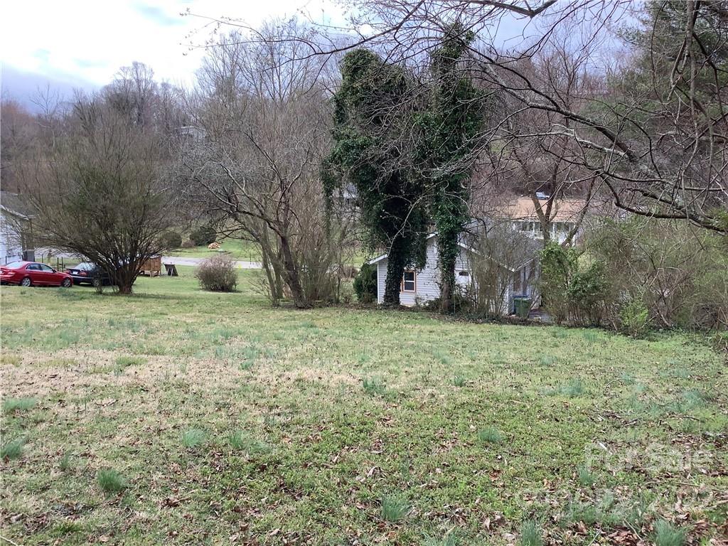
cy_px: 273
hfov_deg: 58.4
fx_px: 652
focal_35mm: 31
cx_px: 364
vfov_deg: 45.4
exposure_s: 1/168
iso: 25
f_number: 2.4
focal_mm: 3.3
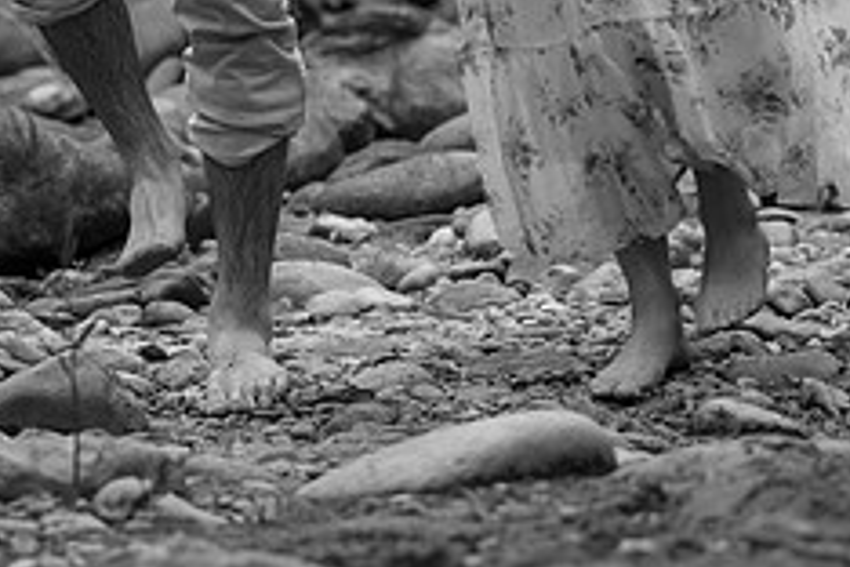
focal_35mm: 496
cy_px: 205
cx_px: 222
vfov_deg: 2.8
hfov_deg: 4.2
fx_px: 11710
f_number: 3.5
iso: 1600
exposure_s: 1/200
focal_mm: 200
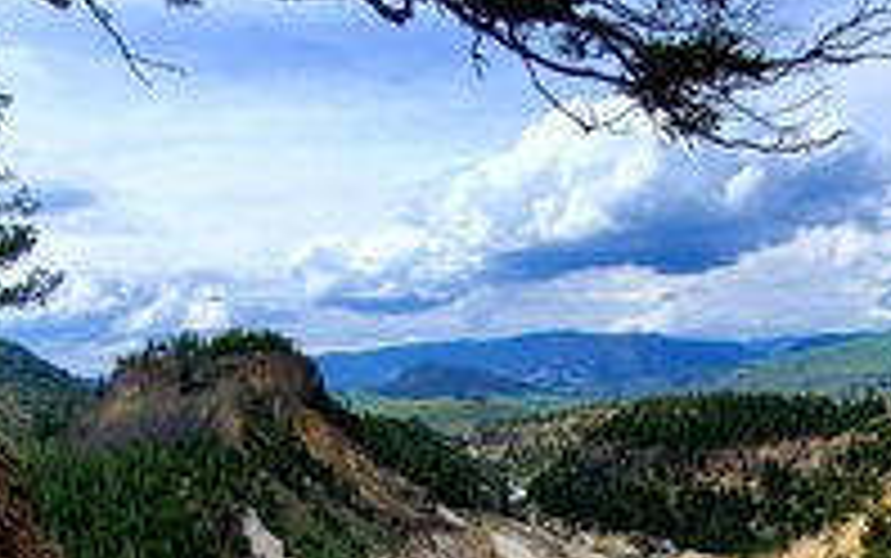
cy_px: 508
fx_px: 948
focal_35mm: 39
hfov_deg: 50.3
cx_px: 486
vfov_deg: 31.2
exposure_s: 1/1000
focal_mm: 1.8
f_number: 2.2
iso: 50
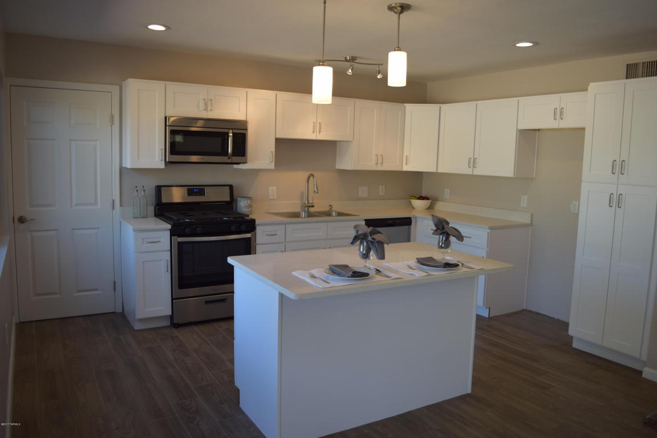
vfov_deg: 47.9
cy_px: 219
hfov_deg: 67.4
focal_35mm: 27
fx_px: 493
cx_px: 328
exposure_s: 1/125
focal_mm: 18
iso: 200
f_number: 3.5
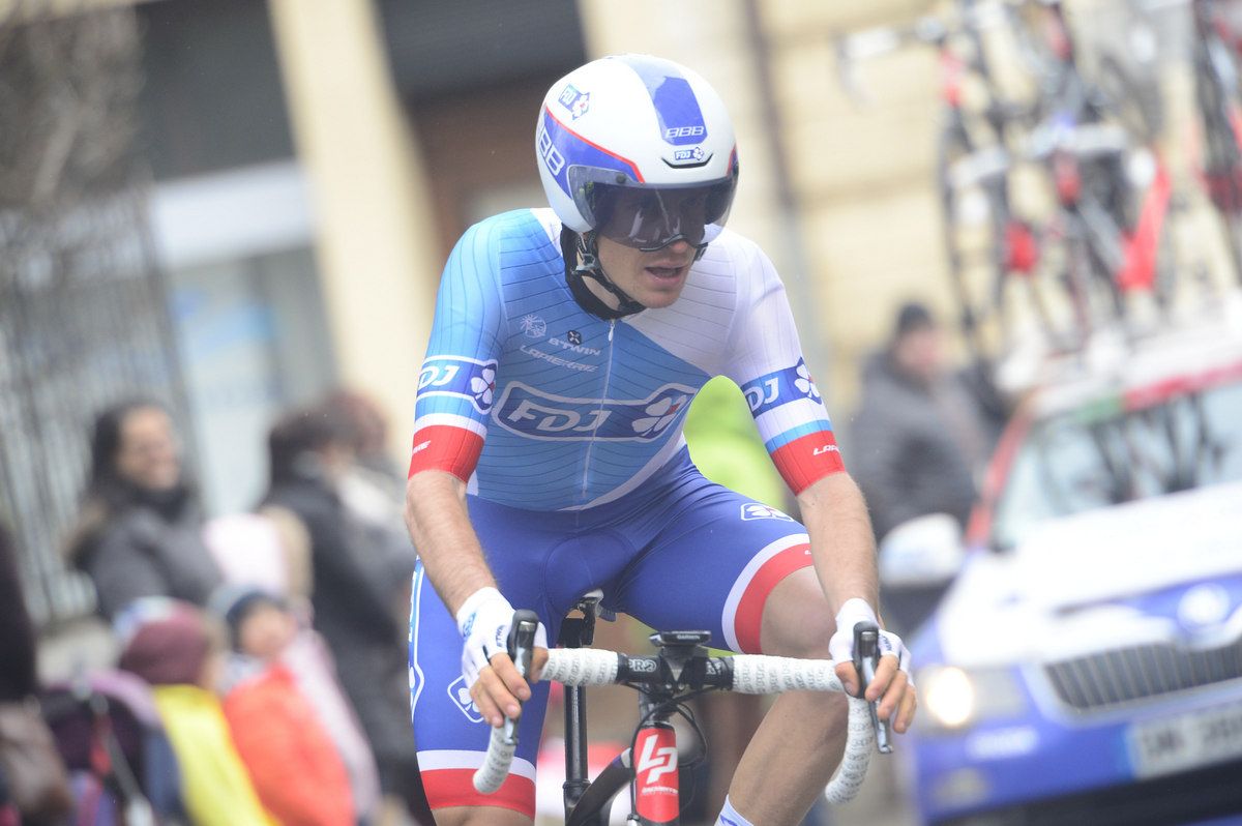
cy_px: 413
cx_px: 621
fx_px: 13788
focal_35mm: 400
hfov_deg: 5.2
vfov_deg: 3.4
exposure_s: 1/1000
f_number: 6.3
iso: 1250
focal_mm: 400
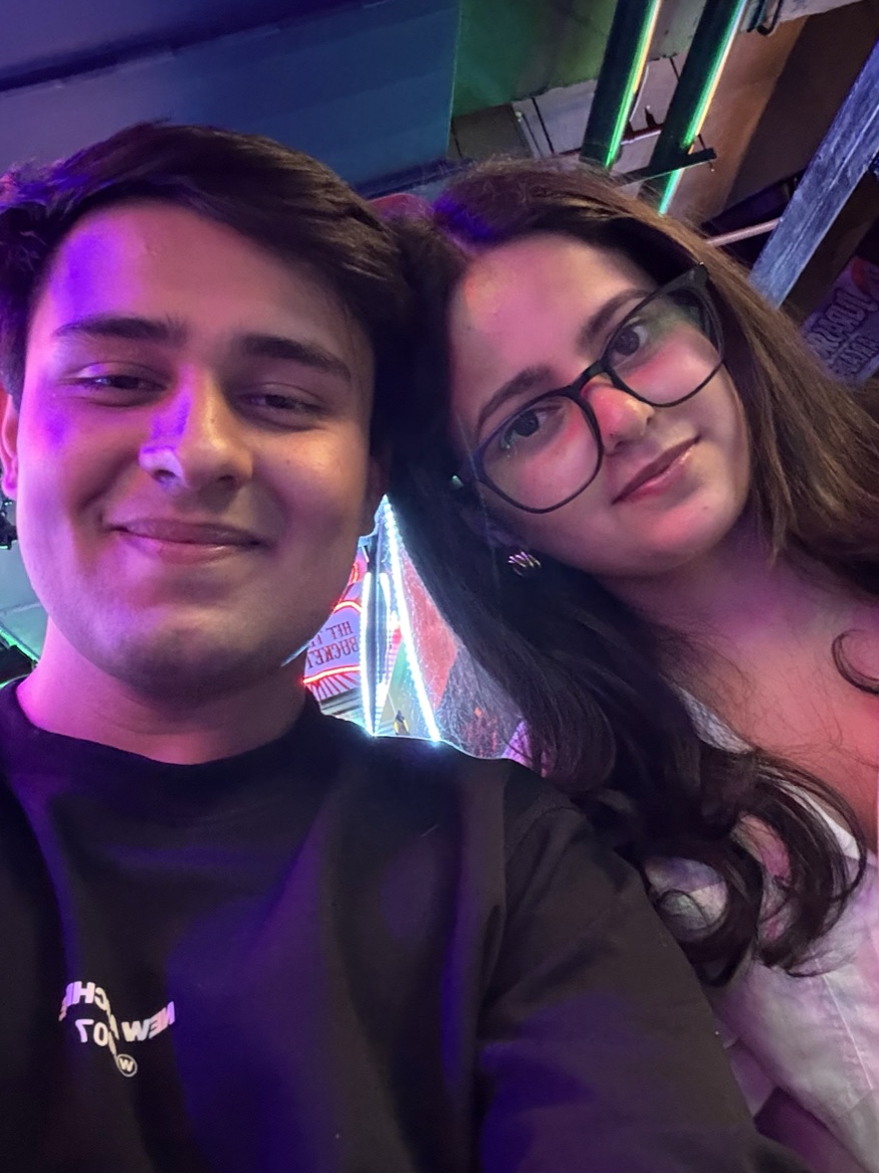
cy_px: 569
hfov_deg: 39.6
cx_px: 454
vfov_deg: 51.4
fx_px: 1219
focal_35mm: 36
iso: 640
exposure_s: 1/17
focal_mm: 2.69
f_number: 1.9
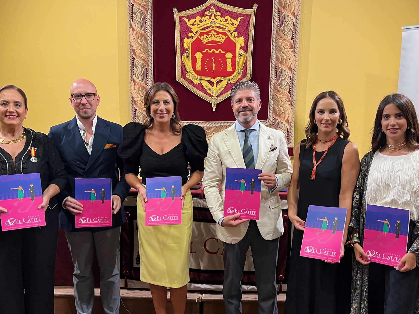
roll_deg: -0.5
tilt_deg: -9.3
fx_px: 411
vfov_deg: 41.7
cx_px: 211
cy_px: 177
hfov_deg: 54.0
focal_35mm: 34
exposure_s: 1/50
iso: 250
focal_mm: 5.7
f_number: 1.5
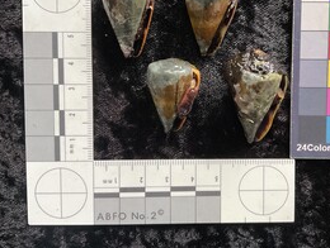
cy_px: 93
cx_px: 213
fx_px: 372
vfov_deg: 36.7
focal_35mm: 39
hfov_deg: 47.2
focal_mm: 3
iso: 160
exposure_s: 1/60
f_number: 1.8
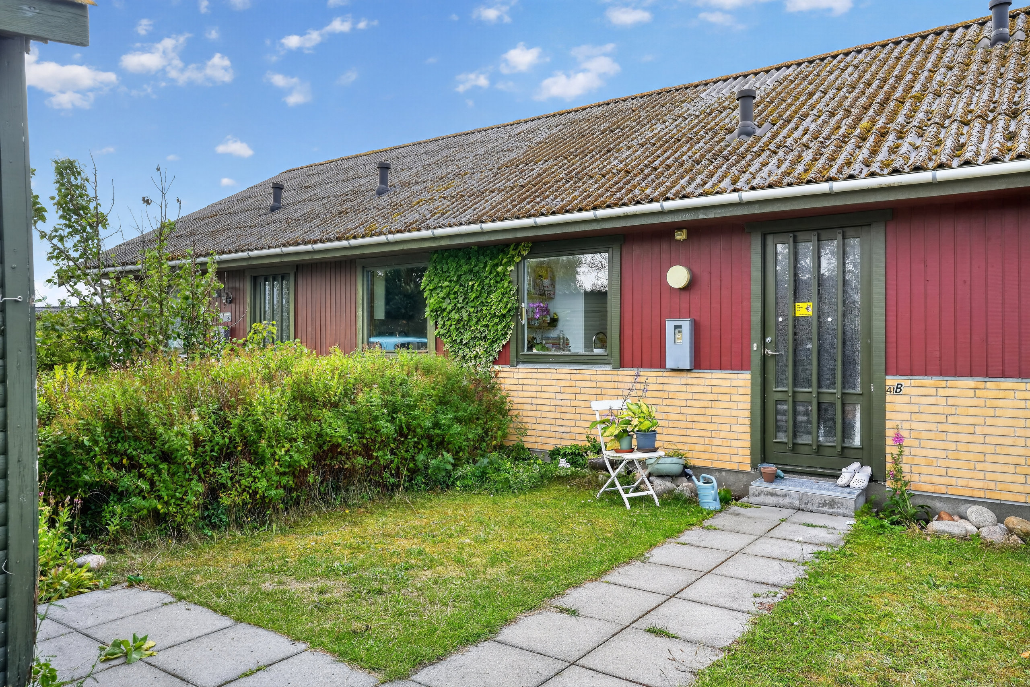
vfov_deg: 49.5
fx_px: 744
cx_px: 515
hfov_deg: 69.4
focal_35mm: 26
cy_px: 344
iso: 400
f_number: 8
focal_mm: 26
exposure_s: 1/80
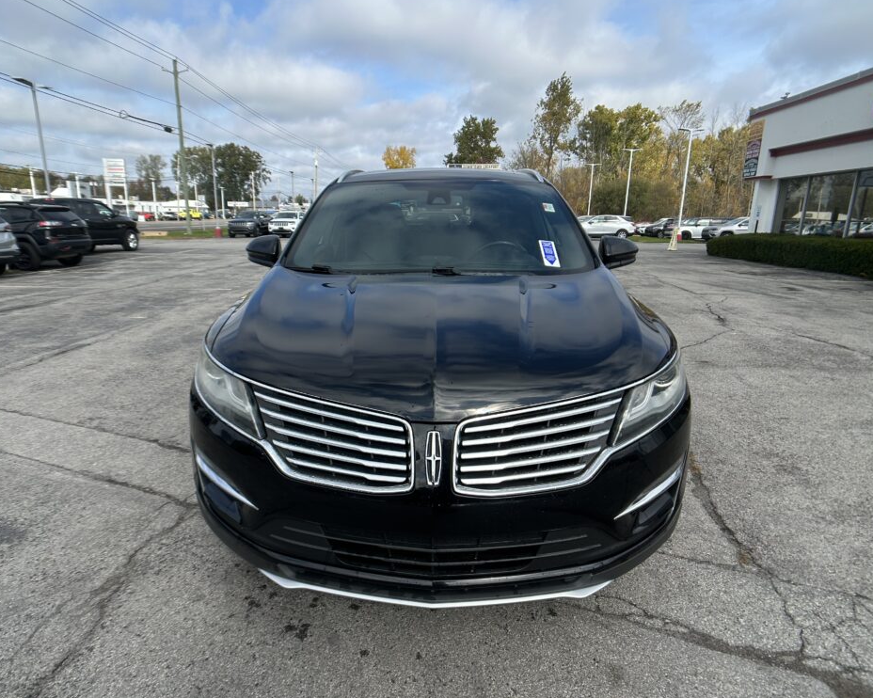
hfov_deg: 62.1
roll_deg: -0.8
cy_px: 349
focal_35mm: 28
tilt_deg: -14.4
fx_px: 723
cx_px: 401
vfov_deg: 51.5
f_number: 1.5
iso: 50
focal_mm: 5.7
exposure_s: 1/3165
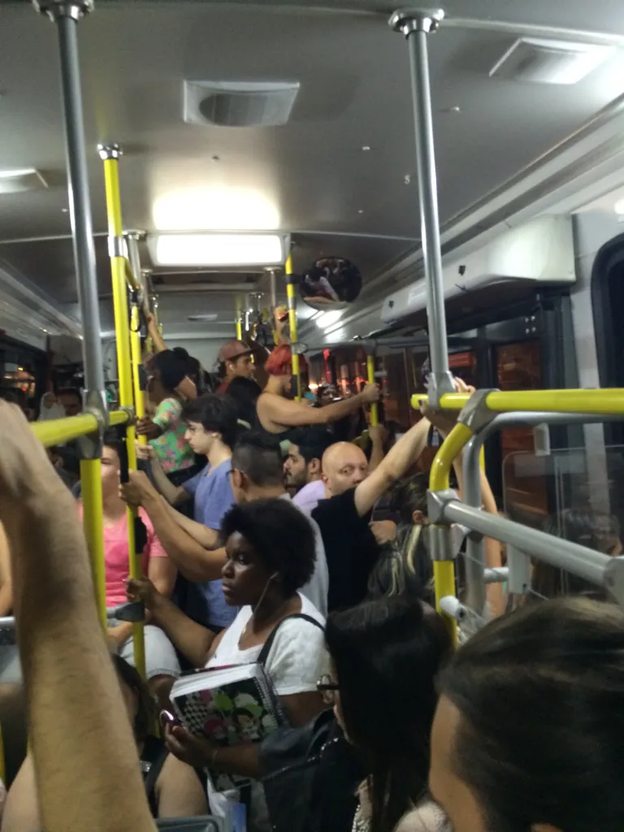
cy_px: 416
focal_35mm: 30
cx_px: 312
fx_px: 721
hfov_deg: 46.8
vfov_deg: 60.0
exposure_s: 1/24
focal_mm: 4.12
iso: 320
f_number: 2.2
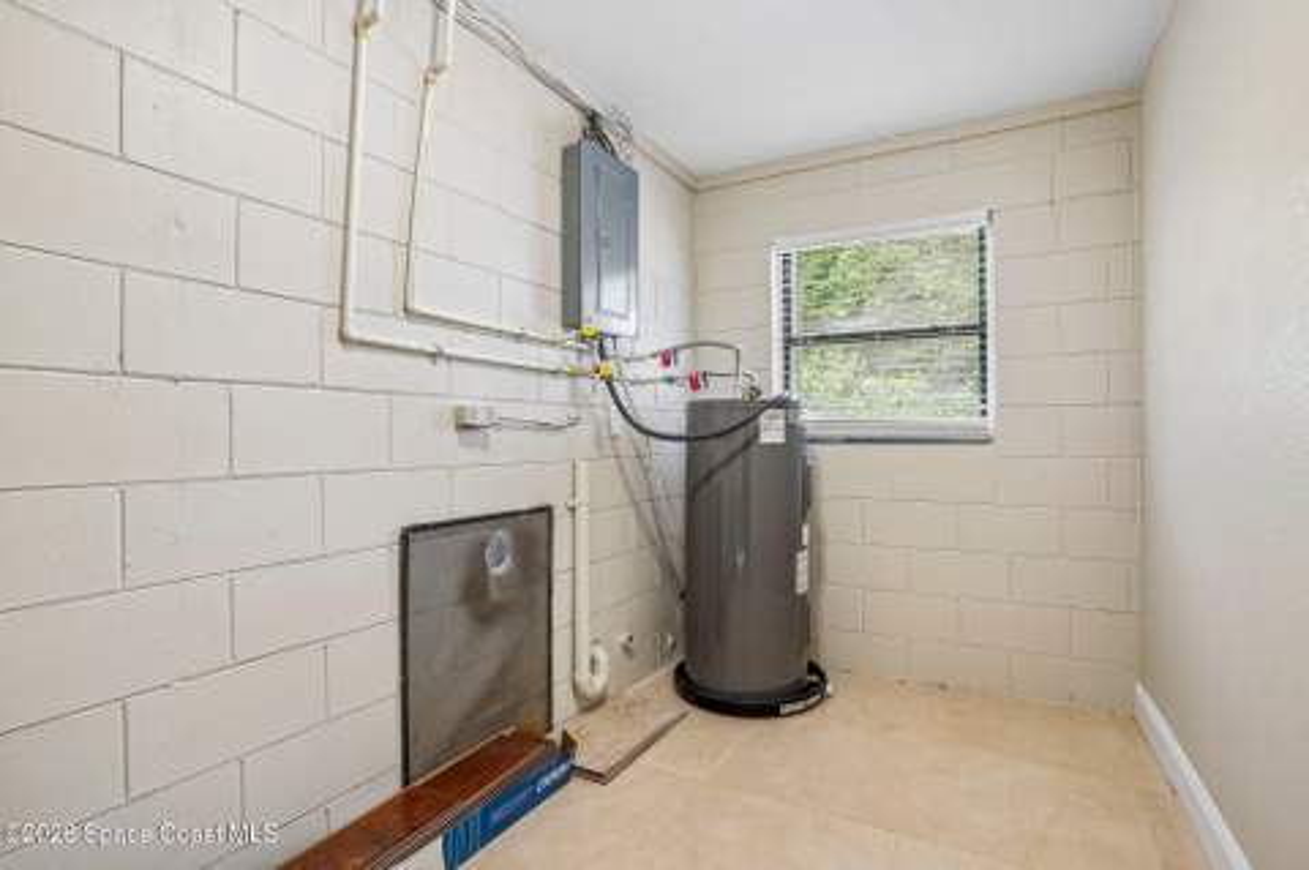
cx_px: 654
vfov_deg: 70.3
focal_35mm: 17
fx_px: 617
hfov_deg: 93.3
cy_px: 435
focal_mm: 17
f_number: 8
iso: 400
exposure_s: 1/15
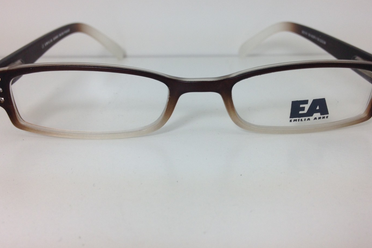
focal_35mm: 40
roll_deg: -0.1
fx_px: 413
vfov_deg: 33.3
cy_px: 104
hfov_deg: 48.5
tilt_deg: -17.2
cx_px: 193
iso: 50
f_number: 2.4
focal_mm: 4.12
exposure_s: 1/140
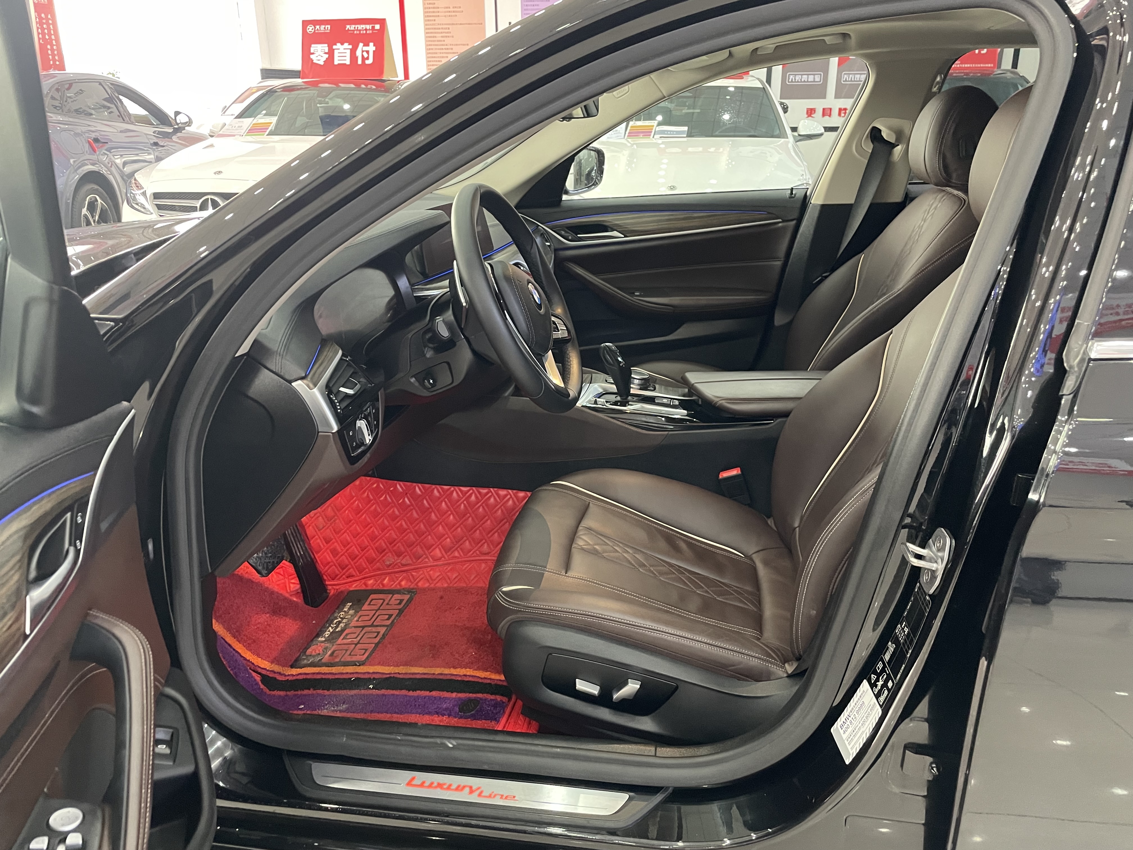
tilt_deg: -17.9
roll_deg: +0.0
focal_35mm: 26
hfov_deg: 67.3
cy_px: 425
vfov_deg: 53.1
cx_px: 566
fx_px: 851
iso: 500
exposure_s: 1/50
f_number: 1.6
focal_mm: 4.2
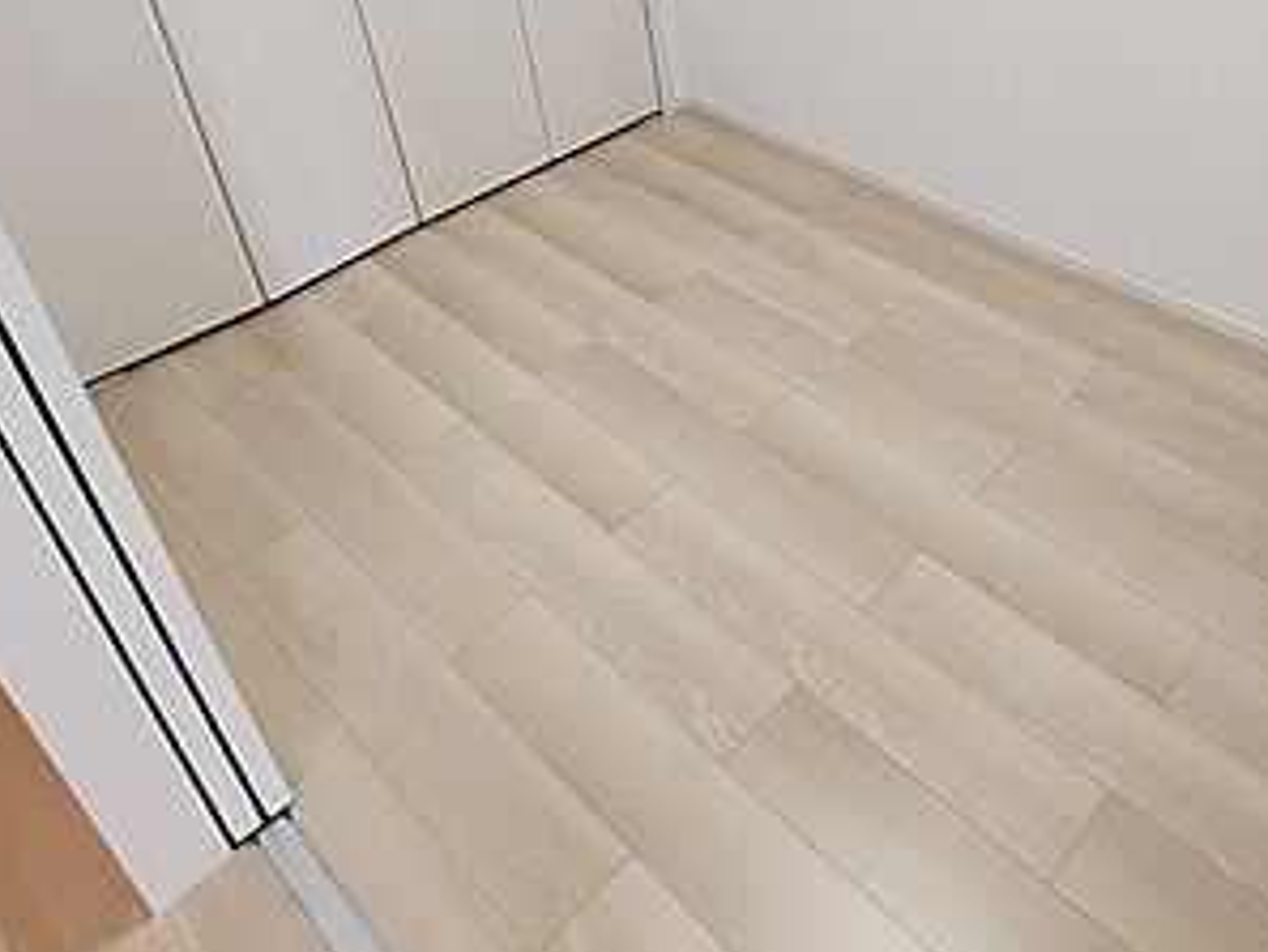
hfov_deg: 59.2
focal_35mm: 28
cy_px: 98
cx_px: 986
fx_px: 1026
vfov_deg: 45.2
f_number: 2.2
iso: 80
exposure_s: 1/60
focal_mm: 1.74
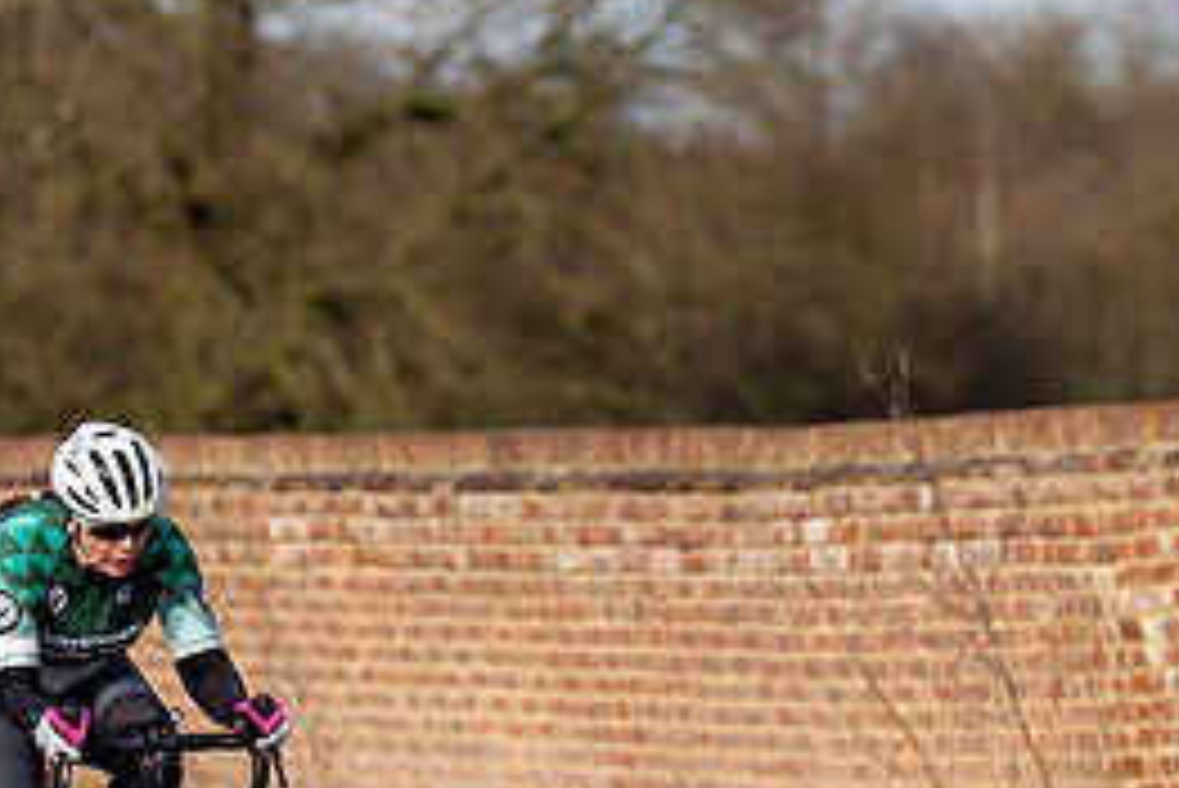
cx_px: 135
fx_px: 14483
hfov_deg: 4.7
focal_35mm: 442
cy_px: 597
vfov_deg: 3.1
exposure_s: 1/800
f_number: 4
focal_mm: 200
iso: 100
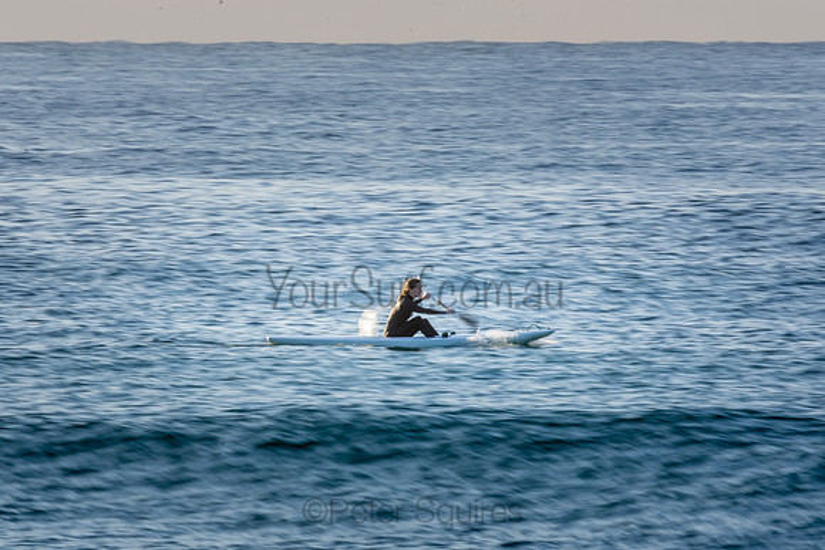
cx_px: 412
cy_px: 275
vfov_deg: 1.8
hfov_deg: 2.7
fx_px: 17608
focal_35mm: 768
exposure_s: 1/20
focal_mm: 500
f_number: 29
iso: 100
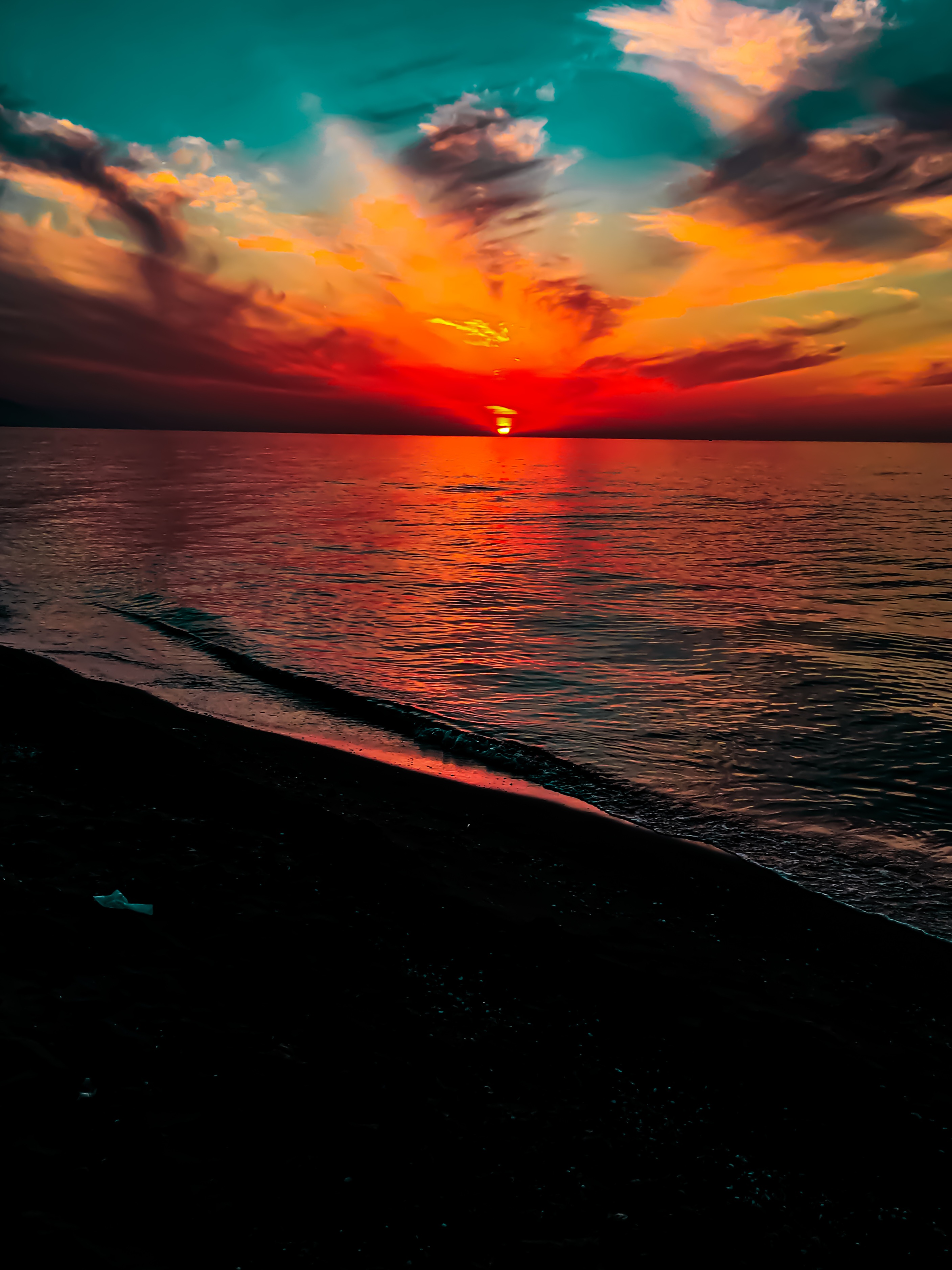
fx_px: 1064
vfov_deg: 61.7
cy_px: 635
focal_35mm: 29
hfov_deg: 48.2
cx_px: 476
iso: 25
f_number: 2.2
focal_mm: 4.15
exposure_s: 1/323
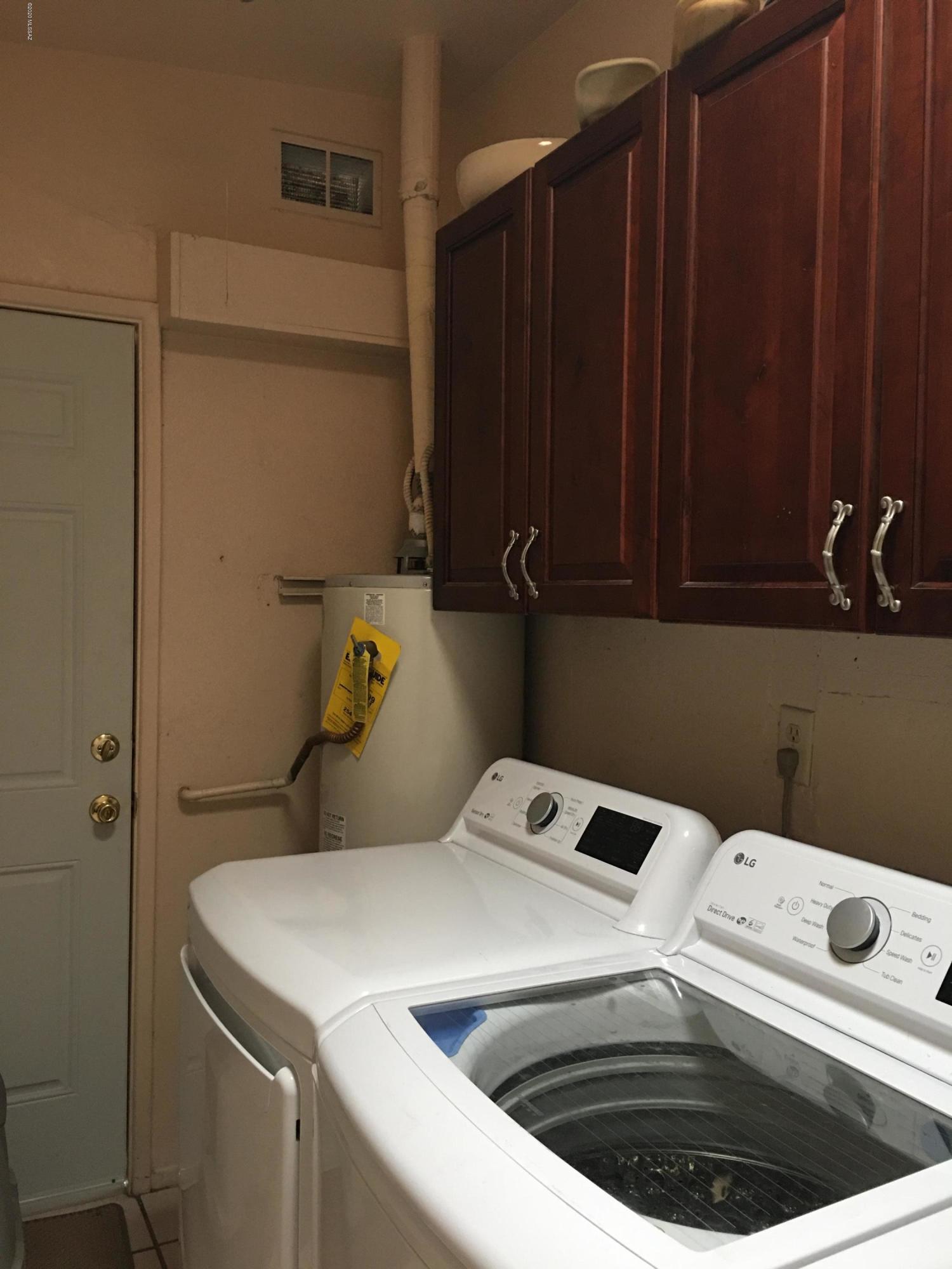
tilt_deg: +0.0
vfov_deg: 61.7
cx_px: 476
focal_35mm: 29
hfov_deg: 48.2
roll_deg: -1.6
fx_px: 1063
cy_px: 634
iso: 100
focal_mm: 4.15
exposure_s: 1/8
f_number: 2.2
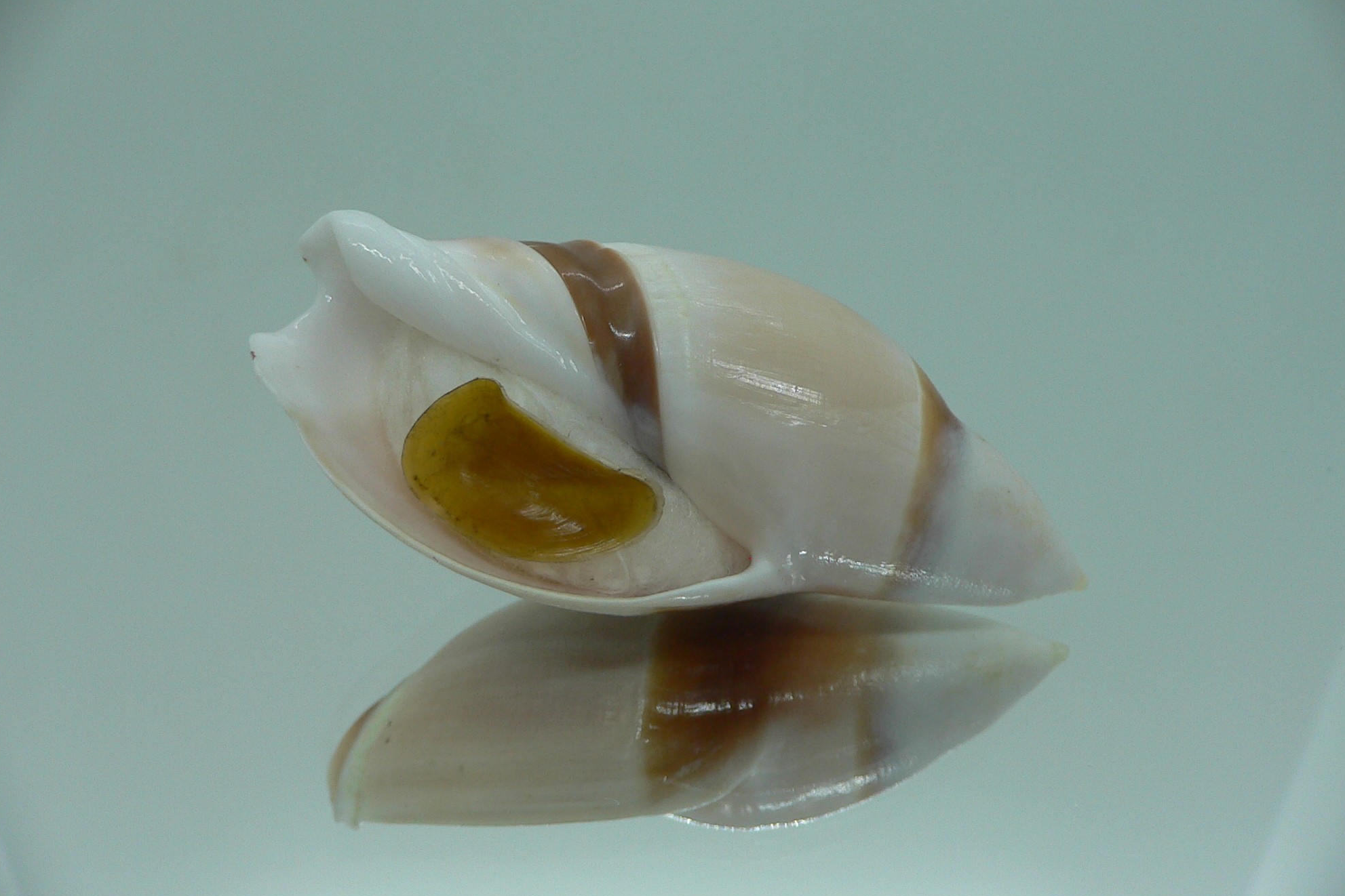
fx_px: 1382
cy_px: 457
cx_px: 674
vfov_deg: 35.9
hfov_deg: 51.9
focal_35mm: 37
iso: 80
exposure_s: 1/60
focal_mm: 4.6
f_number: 2.8
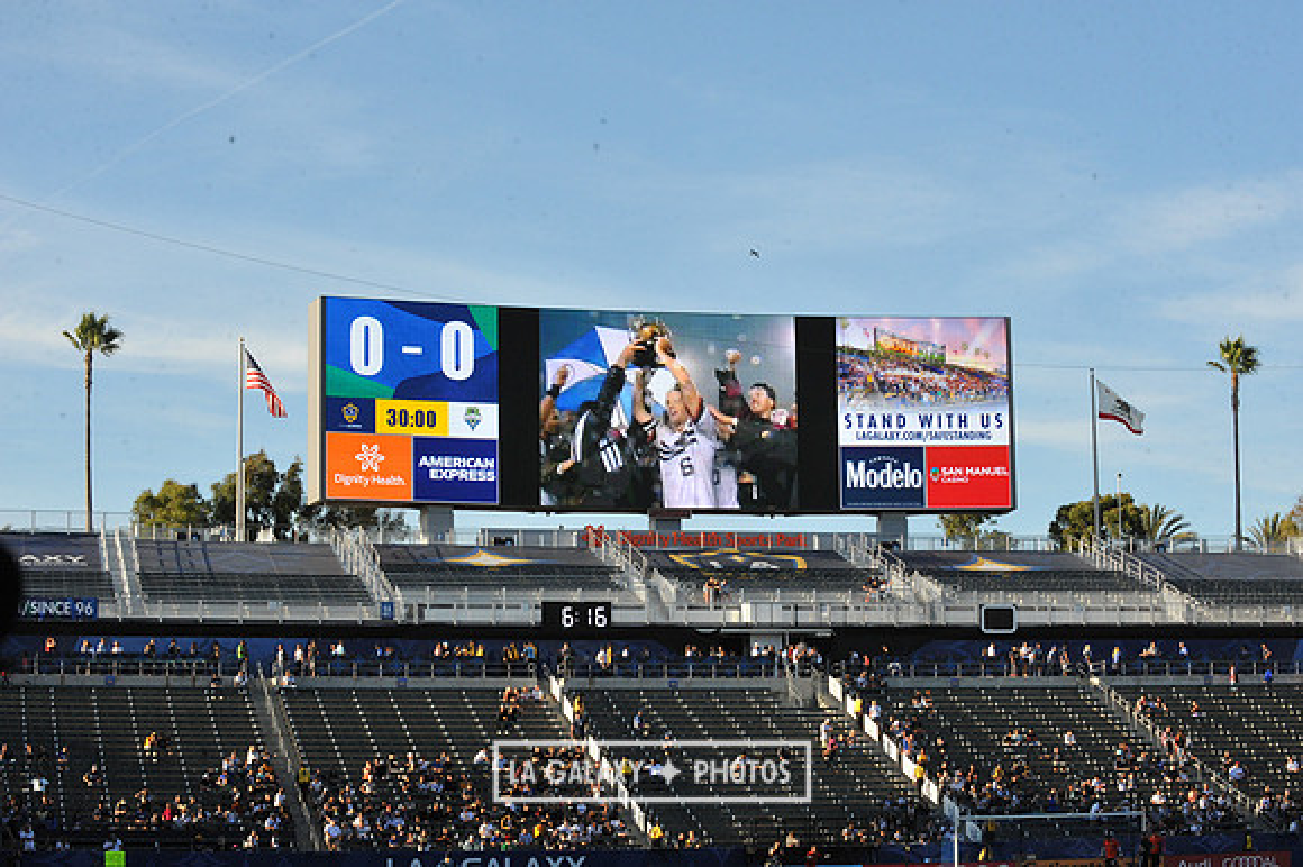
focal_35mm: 80
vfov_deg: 17.0
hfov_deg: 25.4
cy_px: 434
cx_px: 652
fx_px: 2894
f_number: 16
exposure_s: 1/1000
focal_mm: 80
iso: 1600
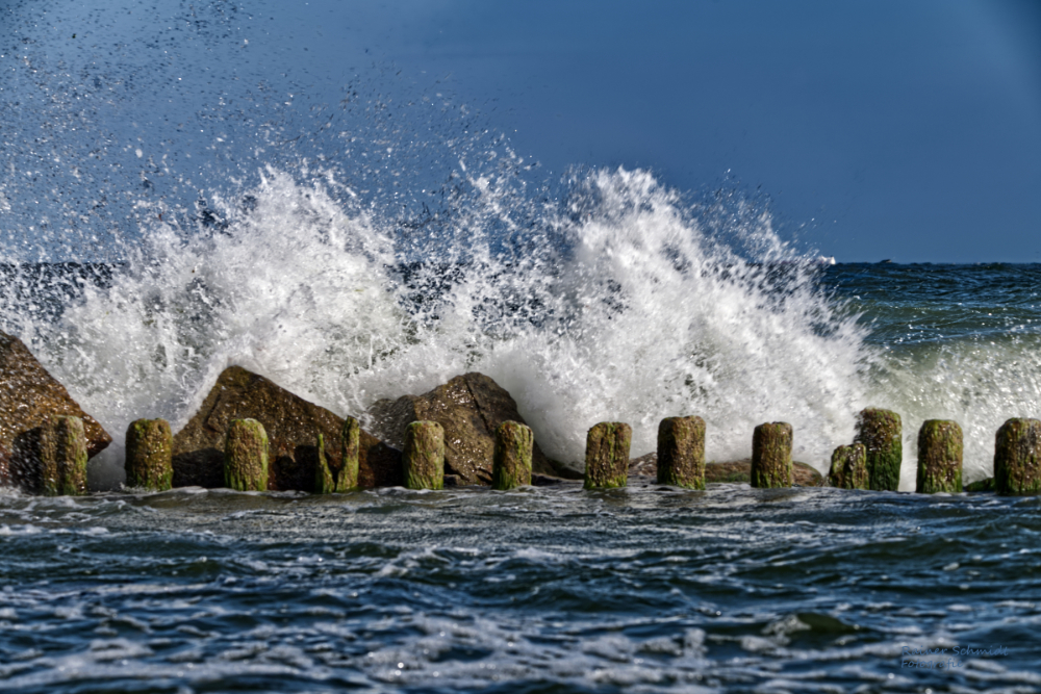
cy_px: 347
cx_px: 520
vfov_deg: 9.2
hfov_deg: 13.7
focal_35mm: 150
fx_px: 4338
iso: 100
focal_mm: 150
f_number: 8
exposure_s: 1/250
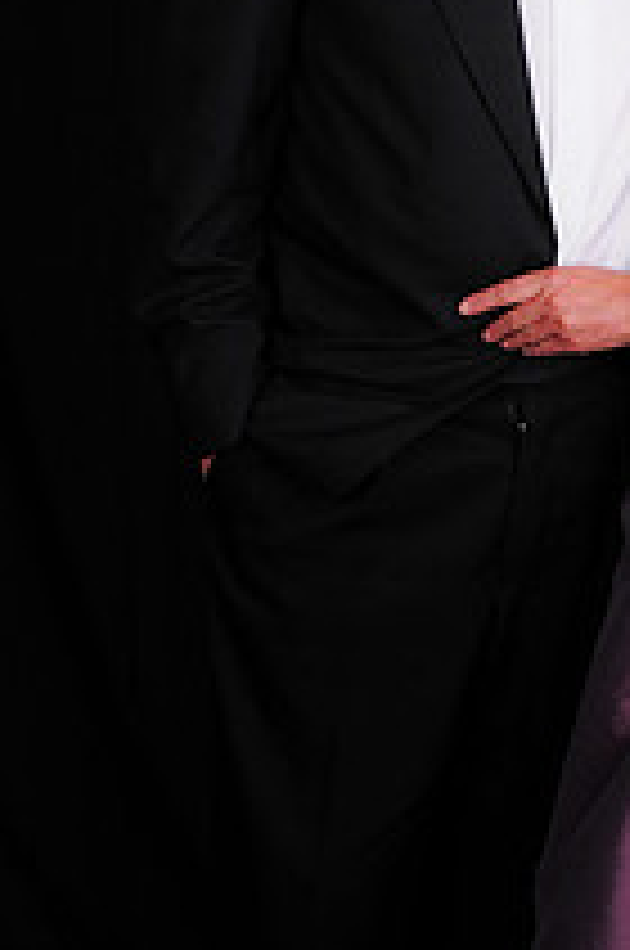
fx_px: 2109
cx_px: 601
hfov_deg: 16.7
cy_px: 81
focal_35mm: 80
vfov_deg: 24.6
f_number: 8
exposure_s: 1/125
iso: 200
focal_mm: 25
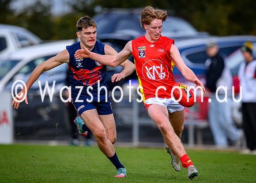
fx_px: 6154
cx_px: 146
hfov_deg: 2.4
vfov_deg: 1.7
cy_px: 91
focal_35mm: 847
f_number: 4
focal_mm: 500
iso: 450
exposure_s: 1/1600
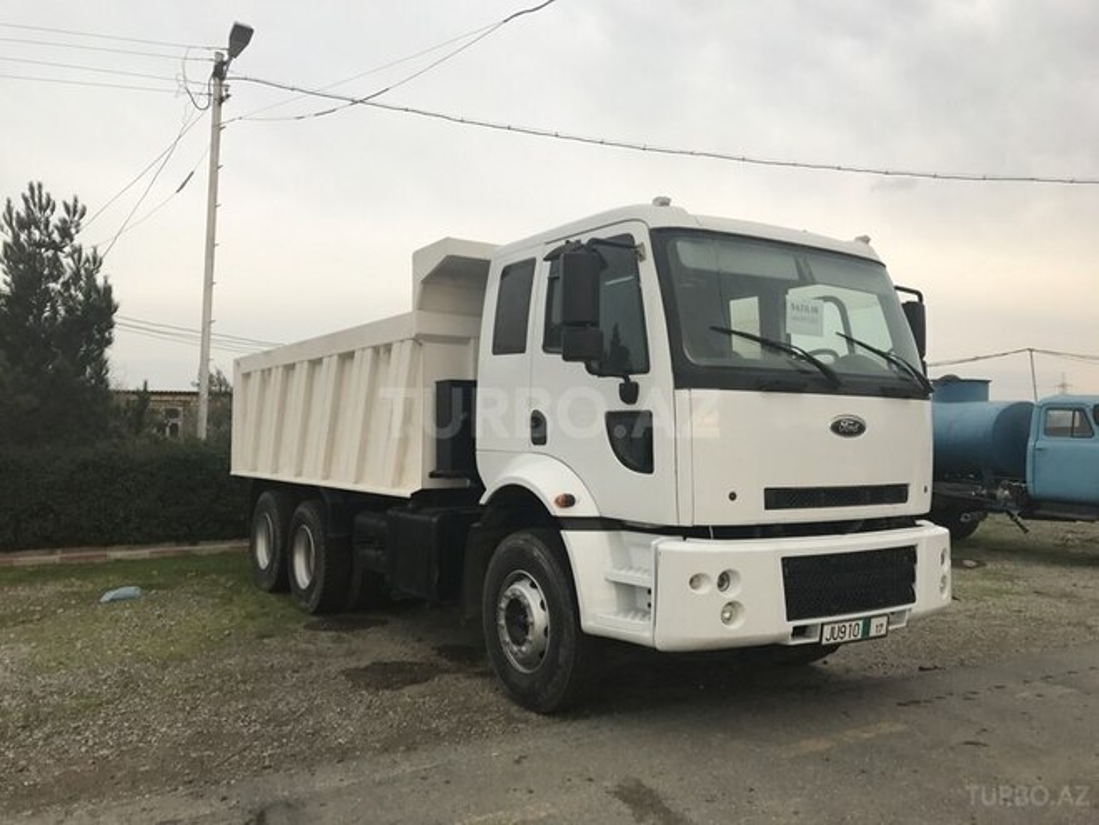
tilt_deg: +0.6
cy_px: 412
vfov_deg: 49.7
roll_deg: -0.3
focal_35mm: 28
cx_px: 550
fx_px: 889
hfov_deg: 63.4
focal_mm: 3.99
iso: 32
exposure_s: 1/100
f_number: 1.8
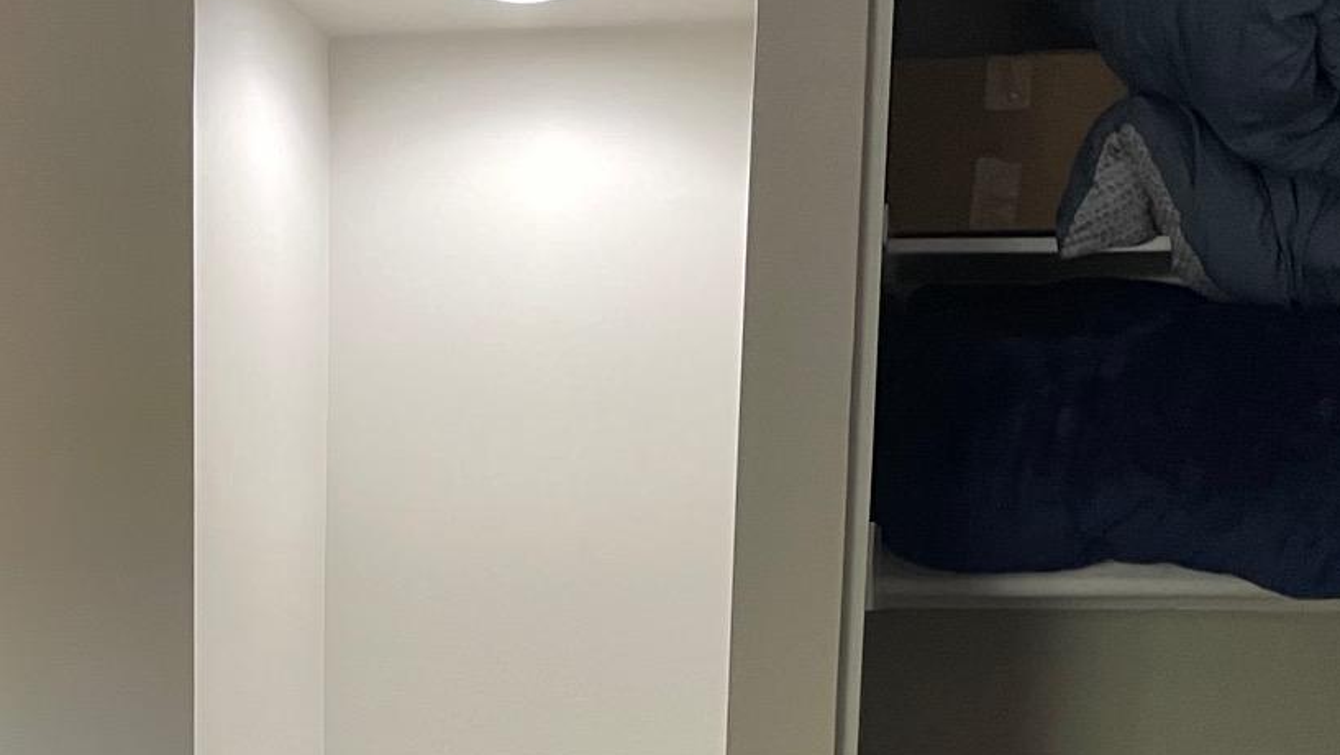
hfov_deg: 29.3
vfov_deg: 16.1
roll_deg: -1.3
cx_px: 340
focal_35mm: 71
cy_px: 998
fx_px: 2523
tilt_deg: -8.5
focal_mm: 4.2
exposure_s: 1/60
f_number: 1.6
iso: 320
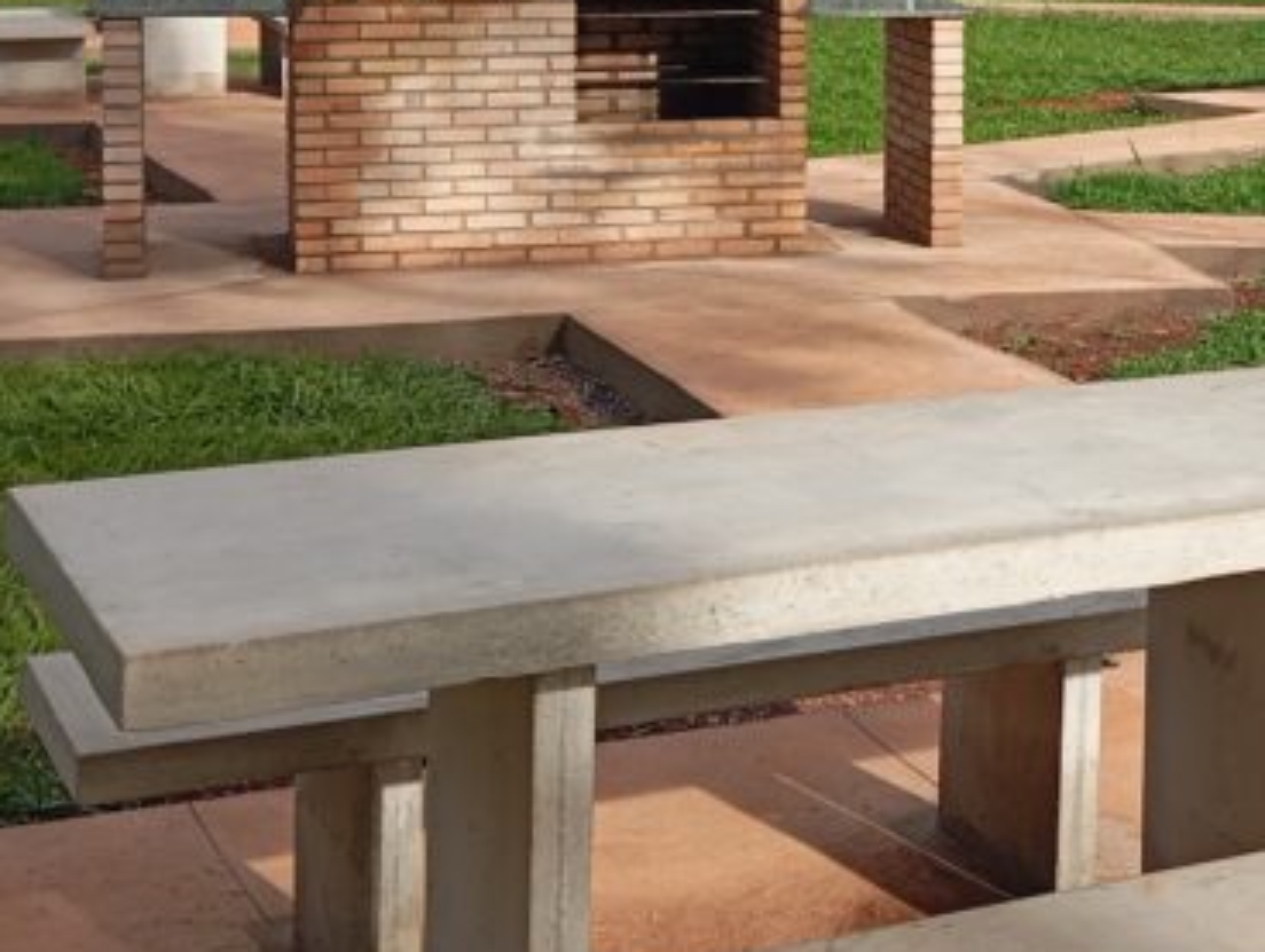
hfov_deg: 23.4
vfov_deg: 18.5
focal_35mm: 78
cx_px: 1402
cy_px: 9
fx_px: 2854
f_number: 1.8
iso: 108
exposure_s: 1/508
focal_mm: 4.22
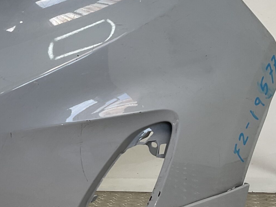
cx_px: -7
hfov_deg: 25.0
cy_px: 130
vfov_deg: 19.9
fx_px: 590
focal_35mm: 74
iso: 16
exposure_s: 1/157
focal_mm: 3
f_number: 1.8
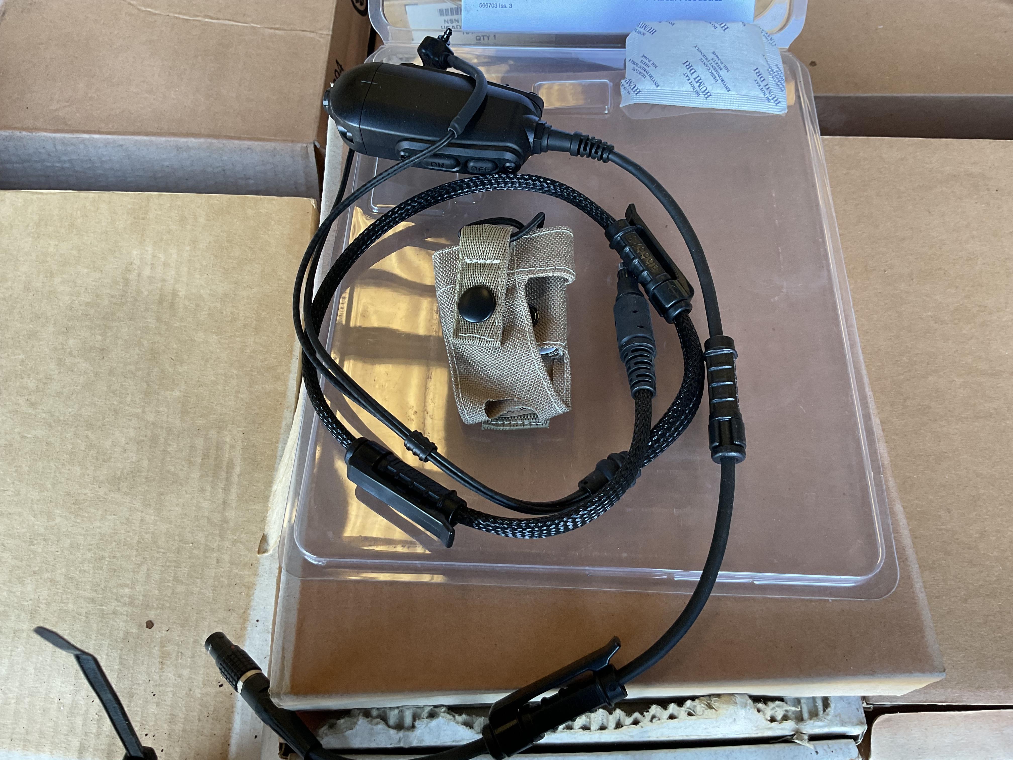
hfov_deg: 61.7
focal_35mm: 29
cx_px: 506
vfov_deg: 48.2
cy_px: 380
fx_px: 849
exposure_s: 1/60
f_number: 1.8
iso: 64
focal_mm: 3
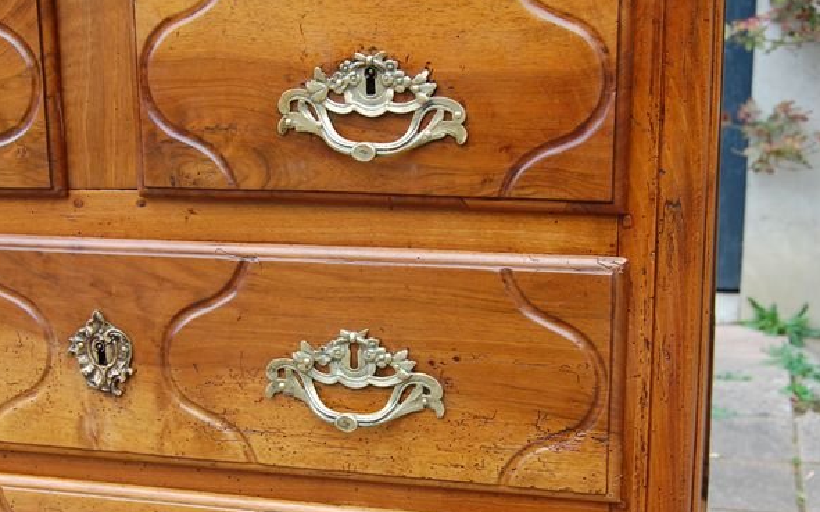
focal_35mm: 56
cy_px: 345
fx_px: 1251
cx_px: 409
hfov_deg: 36.3
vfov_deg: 23.0
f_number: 5.6
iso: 400
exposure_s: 1/125
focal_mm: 24
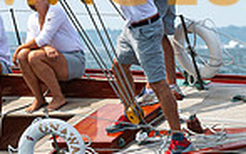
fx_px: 3642
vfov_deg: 2.4
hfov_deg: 3.9
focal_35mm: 543
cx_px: -35
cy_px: -28
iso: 320
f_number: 5.6
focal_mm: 135
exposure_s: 1/1600
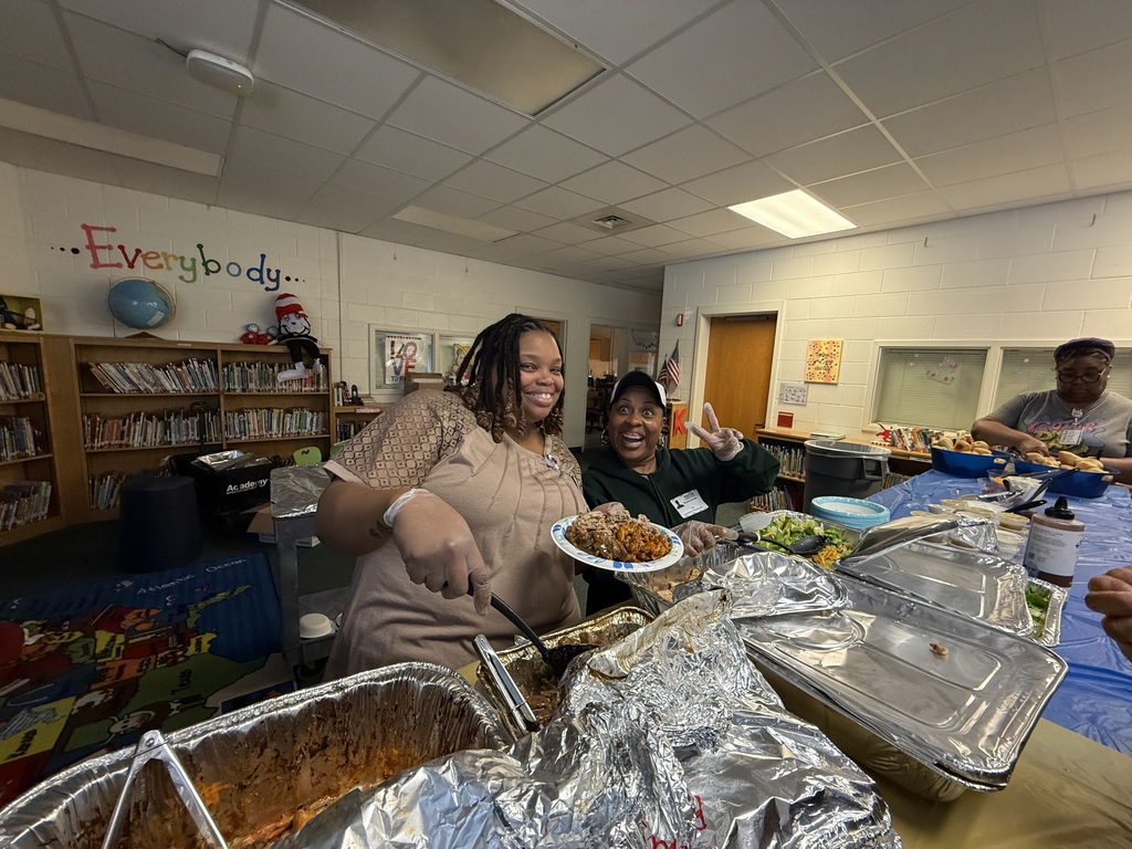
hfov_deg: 102.1
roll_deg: -2.4
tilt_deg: -8.7
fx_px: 458
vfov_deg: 85.7
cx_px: 566
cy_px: 424
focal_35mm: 14
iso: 400
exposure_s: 1/60
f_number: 2.2
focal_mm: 2.22
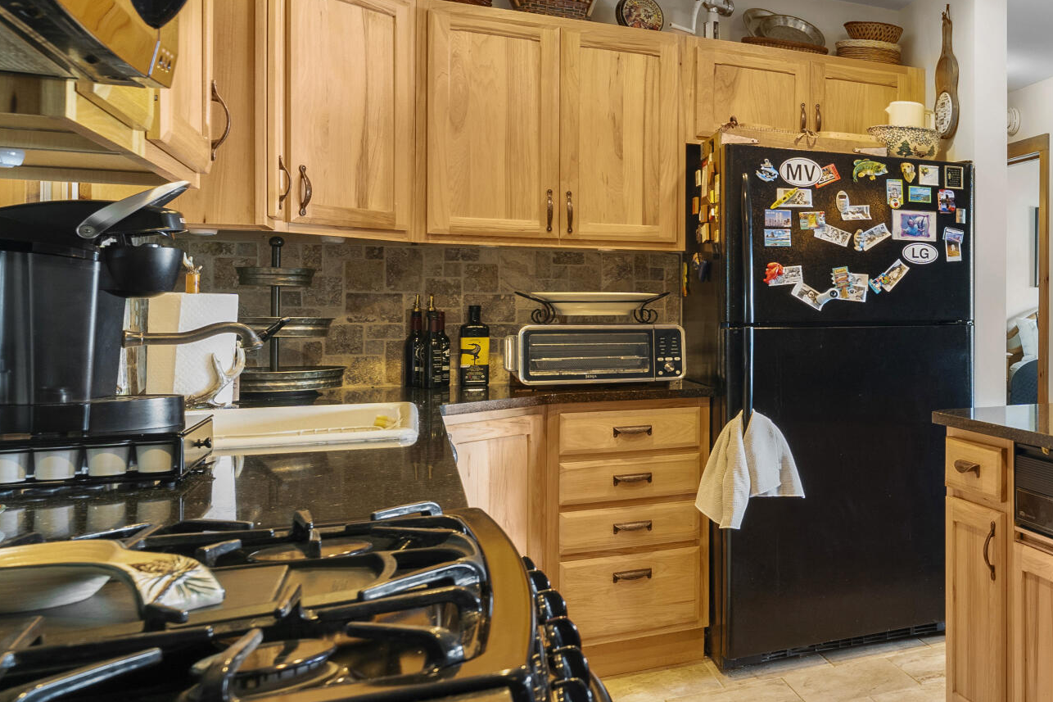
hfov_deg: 40.0
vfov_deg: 36.7
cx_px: 1222
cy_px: 323
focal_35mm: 36
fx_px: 1058
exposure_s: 1/2.5
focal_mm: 15.5
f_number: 6.3
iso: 800
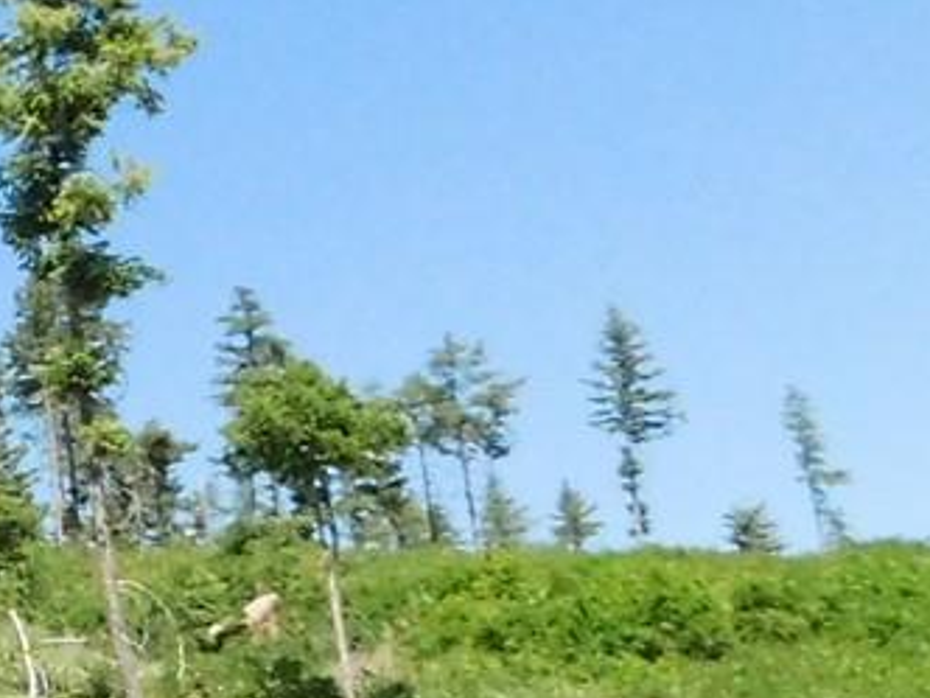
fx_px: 2982
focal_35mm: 111
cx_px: -924
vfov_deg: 13.3
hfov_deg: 14.7
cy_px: 286
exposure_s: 1/1500
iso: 800
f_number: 6
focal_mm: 4
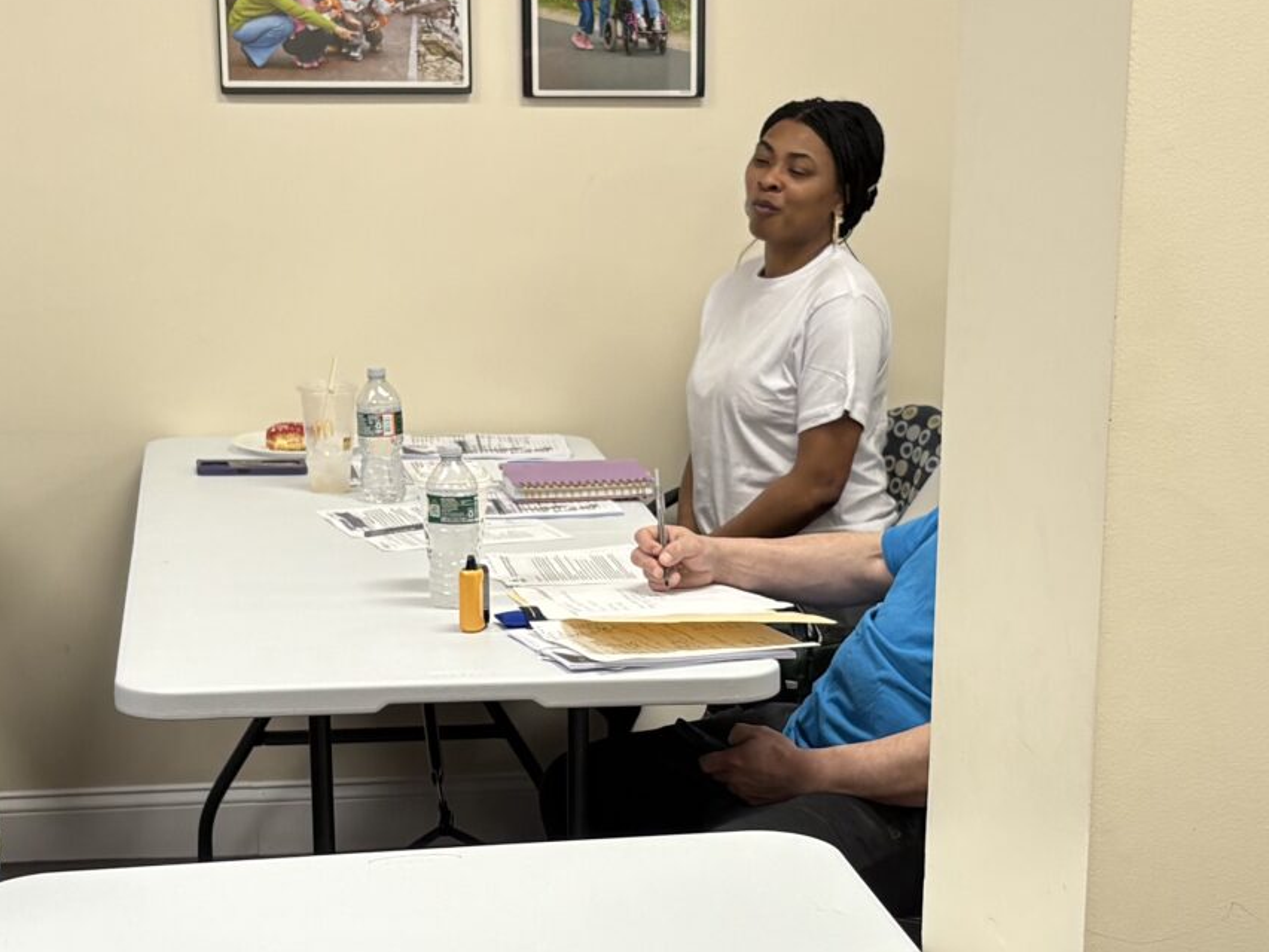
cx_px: 733
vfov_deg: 18.8
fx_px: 2860
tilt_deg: -14.5
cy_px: 715
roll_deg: -0.7
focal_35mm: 78
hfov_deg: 25.0
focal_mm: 5.96
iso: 64
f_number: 1.6
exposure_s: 1/60
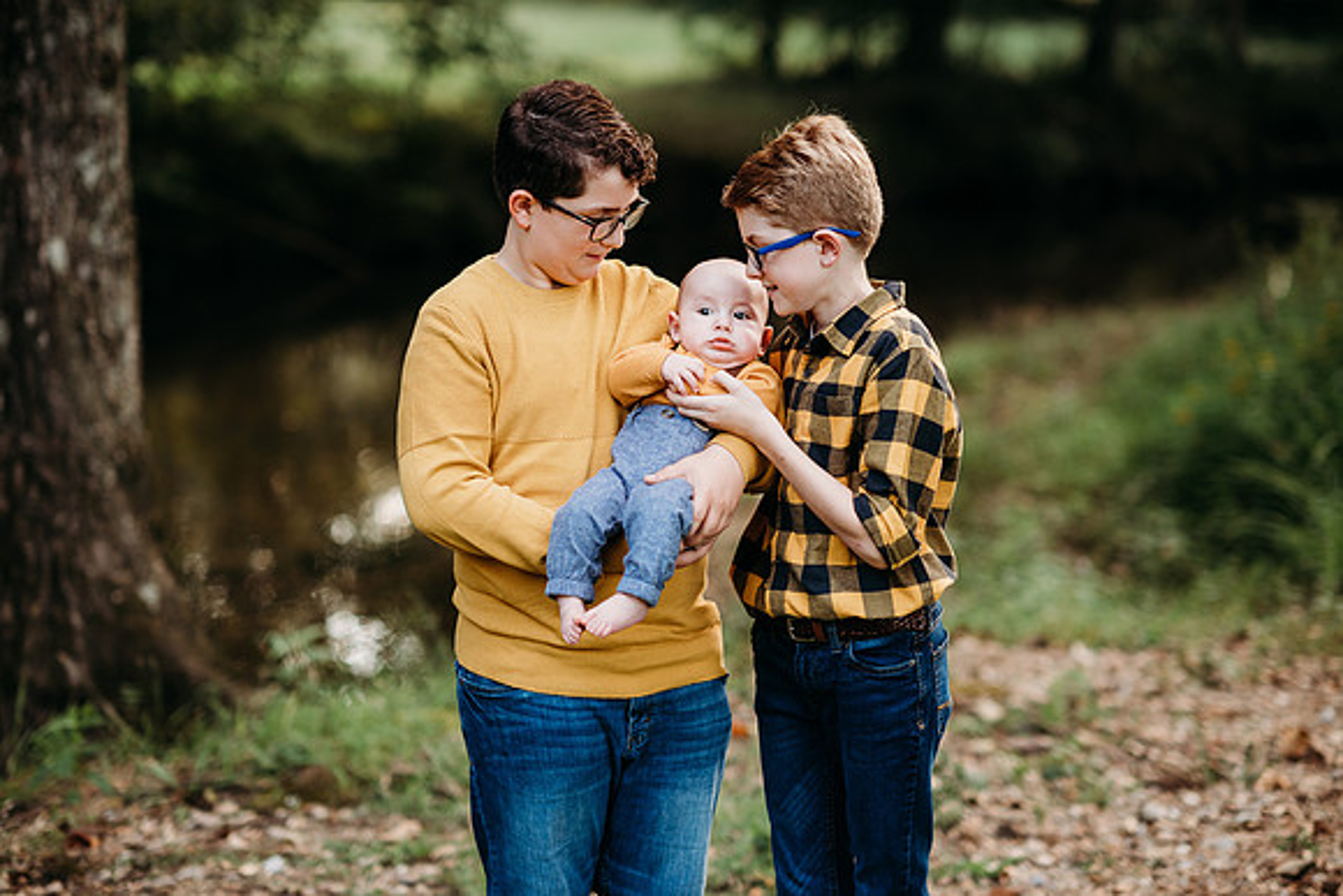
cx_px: 672
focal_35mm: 85
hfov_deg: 23.9
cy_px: 448
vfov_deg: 16.1
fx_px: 3172
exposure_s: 1/200
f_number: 2.2
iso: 125
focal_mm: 85
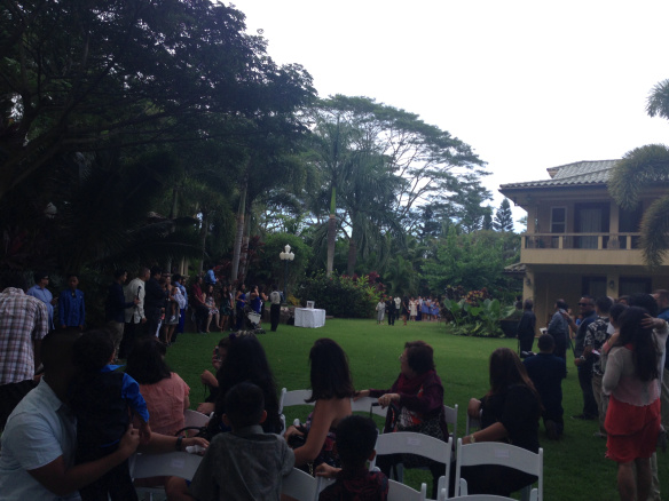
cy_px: 250
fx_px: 638
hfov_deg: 55.4
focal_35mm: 33
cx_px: 334
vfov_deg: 42.9
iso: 50
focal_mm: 4.12
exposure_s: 1/704
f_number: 2.4
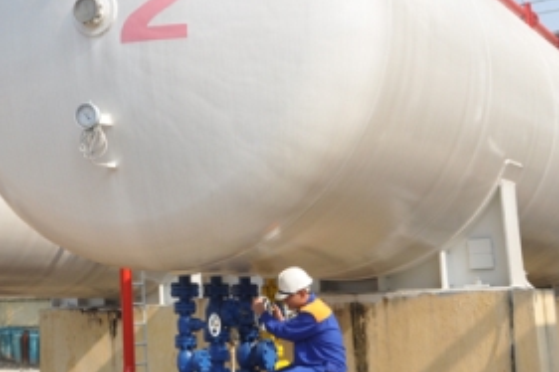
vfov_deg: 17.6
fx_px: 1195
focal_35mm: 77
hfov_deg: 25.2
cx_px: 20
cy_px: 88
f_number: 10
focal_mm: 24
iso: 500
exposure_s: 1/400
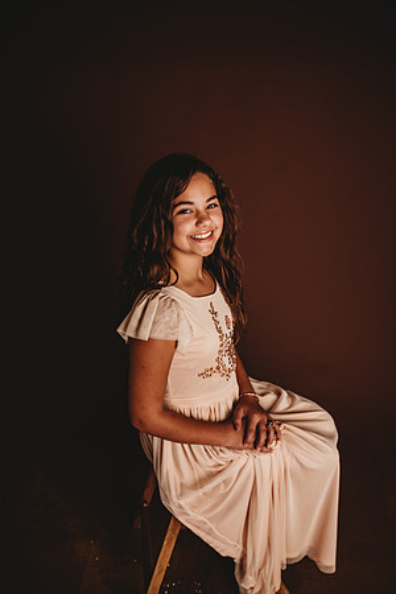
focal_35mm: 24
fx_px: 396
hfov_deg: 53.1
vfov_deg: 73.7
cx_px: 198
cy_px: 297
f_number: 3.2
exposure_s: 1/160
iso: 100
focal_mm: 24
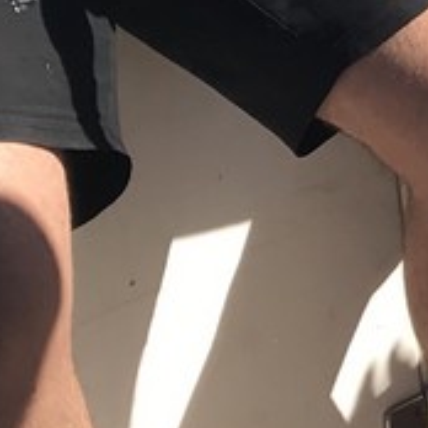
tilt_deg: -17.5
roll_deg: -0.8
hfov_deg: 9.6
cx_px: 829
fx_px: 2392
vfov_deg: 9.9
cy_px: -204
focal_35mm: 171
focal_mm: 3.99
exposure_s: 1/1497
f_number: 1.8
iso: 20
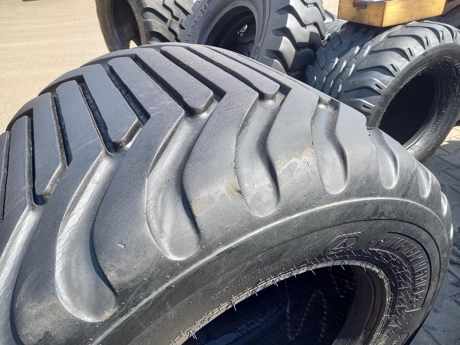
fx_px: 332
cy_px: 172
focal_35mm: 25
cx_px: 230
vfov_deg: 54.9
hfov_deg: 69.4
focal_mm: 4.65
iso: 50
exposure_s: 1/236
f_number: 1.8
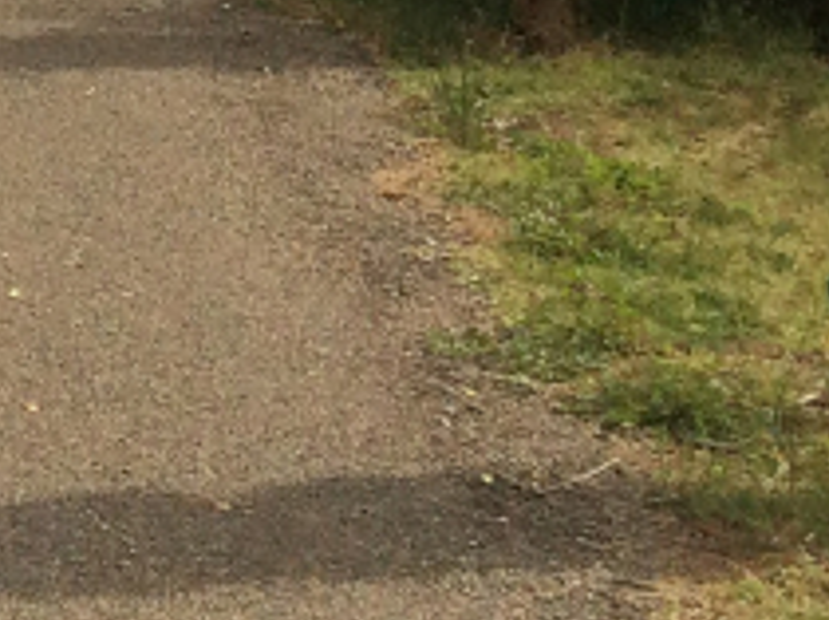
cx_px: -604
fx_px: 4234
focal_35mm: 177
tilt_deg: +3.4
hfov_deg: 10.6
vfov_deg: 7.8
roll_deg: -0.9
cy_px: -861
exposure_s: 1/2933
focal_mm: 4.15
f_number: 2.2
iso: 64
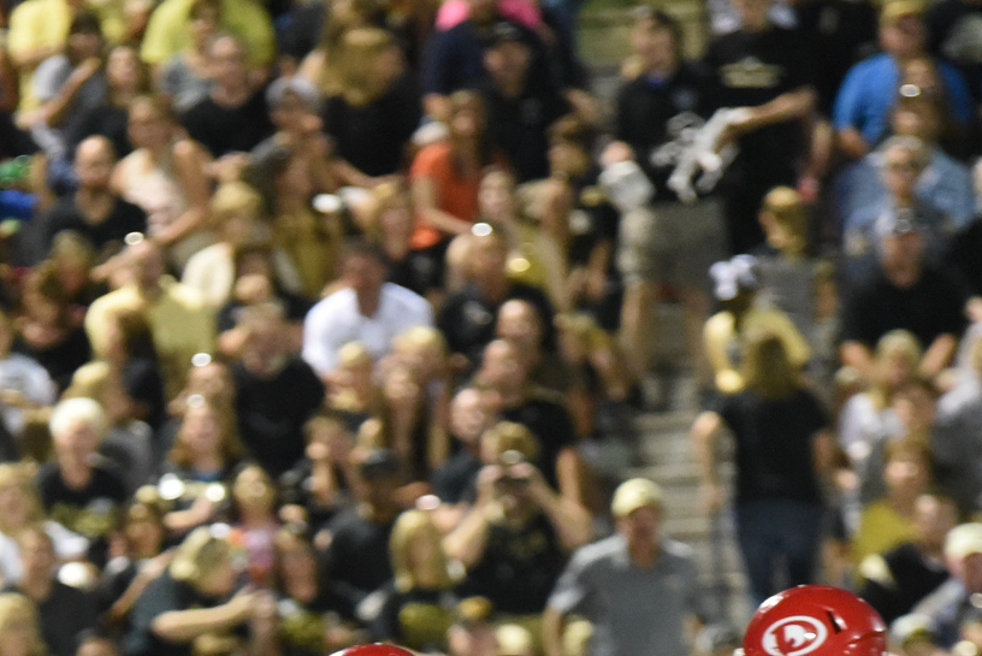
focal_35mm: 544
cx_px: -41
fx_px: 14846
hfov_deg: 3.8
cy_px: 938
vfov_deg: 2.5
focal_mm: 185
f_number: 4
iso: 6400
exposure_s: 1/500
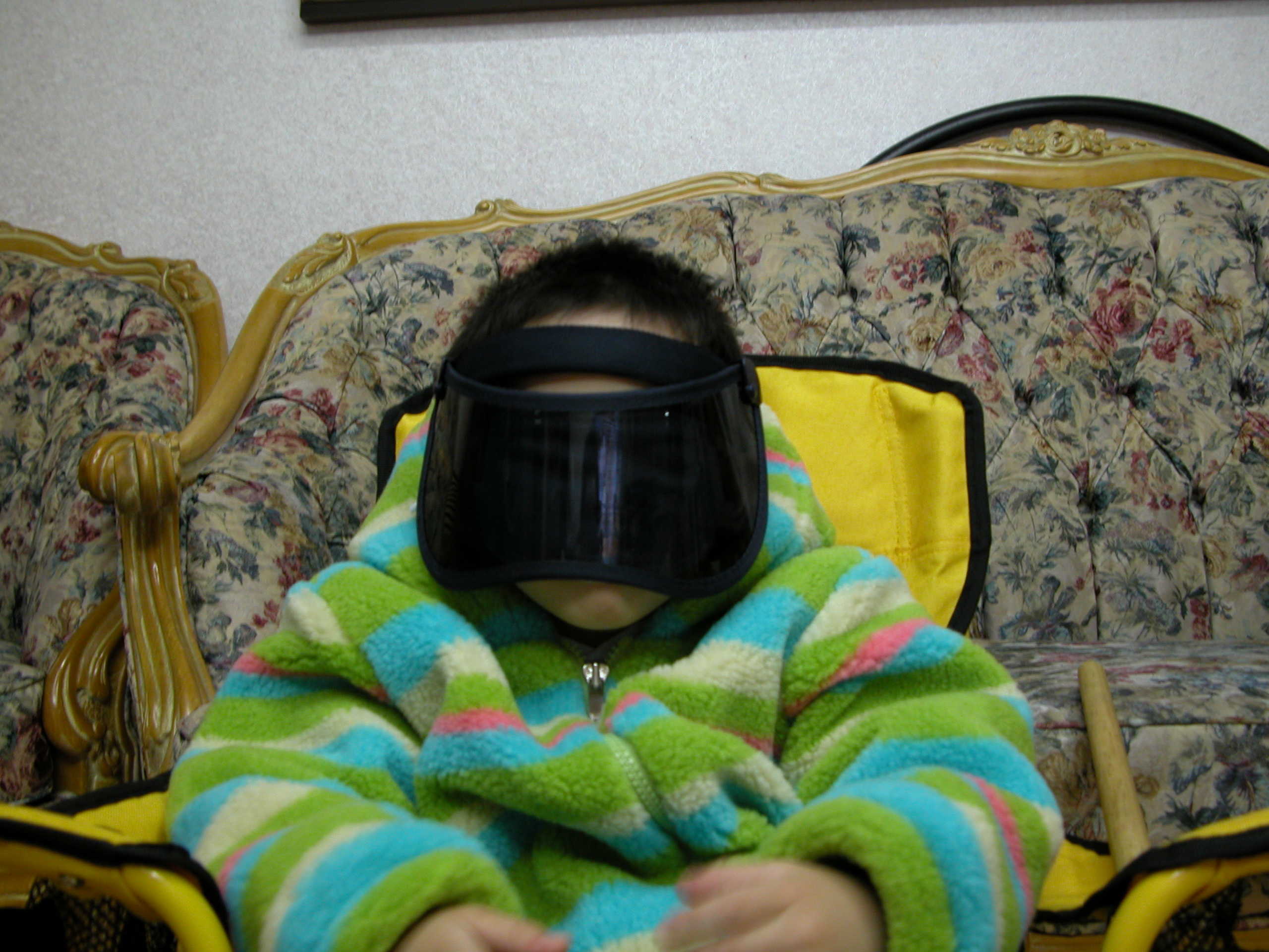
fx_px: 1246
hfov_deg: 54.0
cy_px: 476
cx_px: 634
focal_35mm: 34
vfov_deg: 41.8
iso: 131
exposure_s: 1/4.2
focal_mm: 8.9
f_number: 2.8
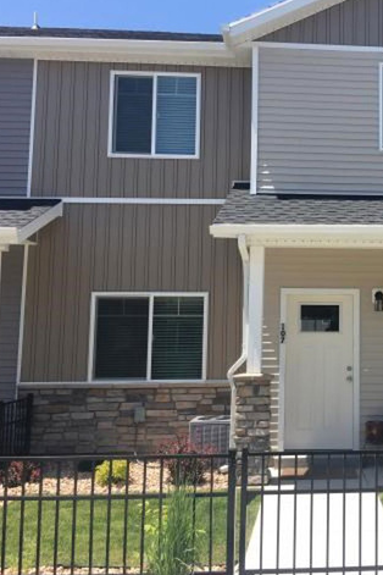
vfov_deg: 47.4
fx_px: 654
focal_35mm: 41
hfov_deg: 30.8
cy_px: 286
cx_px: 362
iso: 25
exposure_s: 1/916
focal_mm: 4.15
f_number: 2.2
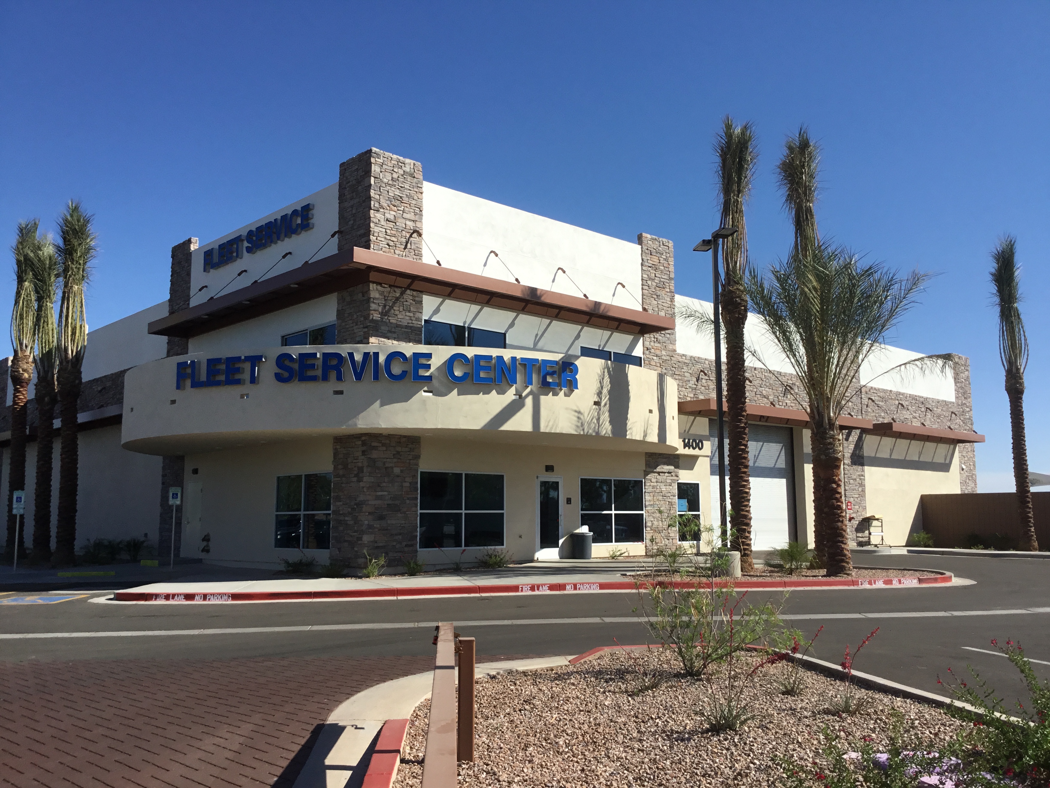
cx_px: 525
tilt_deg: +6.7
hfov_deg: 58.4
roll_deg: -0.1
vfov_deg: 45.4
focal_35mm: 31
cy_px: 394
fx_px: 940
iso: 25
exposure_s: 1/1773
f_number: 2.4
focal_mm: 3.3
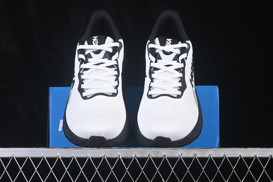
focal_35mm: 75
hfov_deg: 27.0
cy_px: 91
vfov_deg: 18.2
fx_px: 569
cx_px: 136
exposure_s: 1/80
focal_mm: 50
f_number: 8
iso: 160
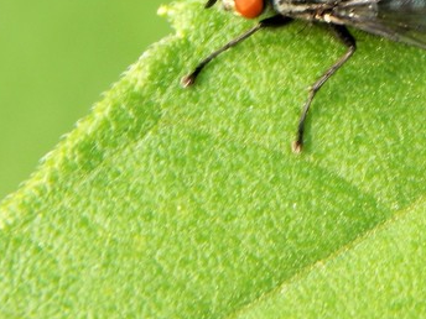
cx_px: 349
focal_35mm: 514
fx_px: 6326
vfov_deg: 2.9
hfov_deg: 3.9
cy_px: -37
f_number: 5.4
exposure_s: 1/30
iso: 125
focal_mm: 37.1
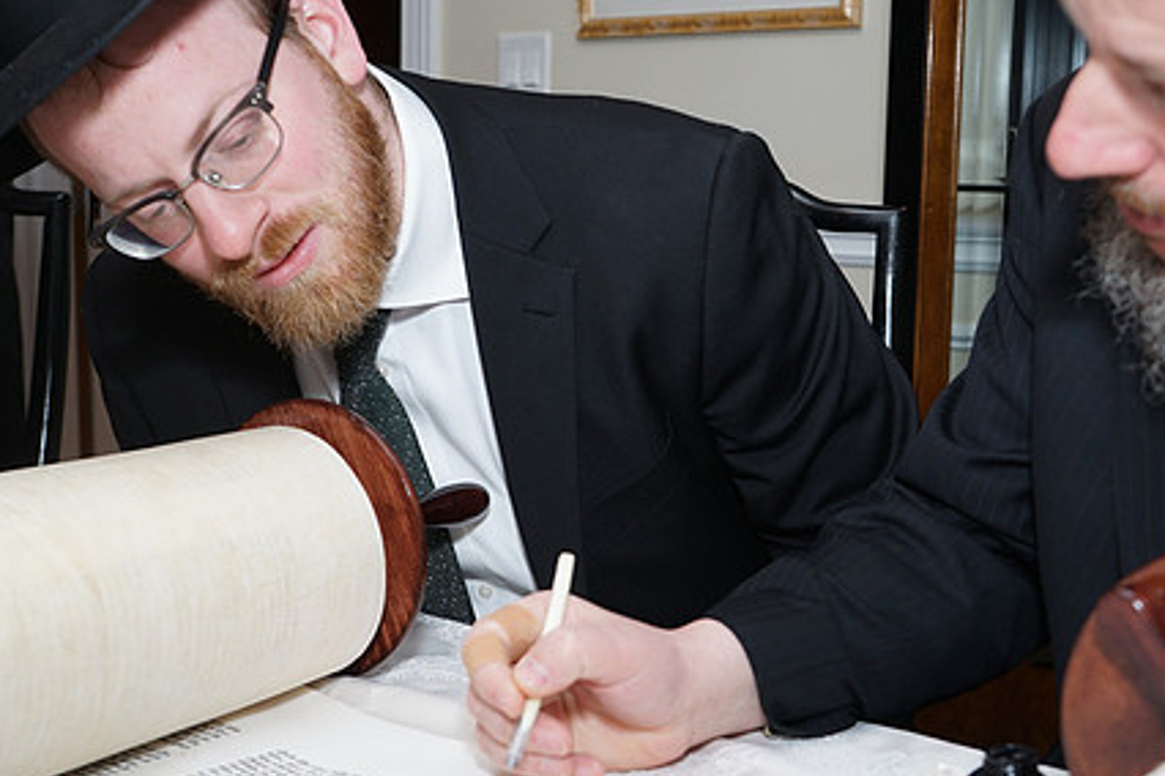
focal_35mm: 49
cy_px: 395
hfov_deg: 40.3
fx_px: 1586
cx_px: 610
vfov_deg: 27.5
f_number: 5.6
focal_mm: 36
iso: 400
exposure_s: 1/100
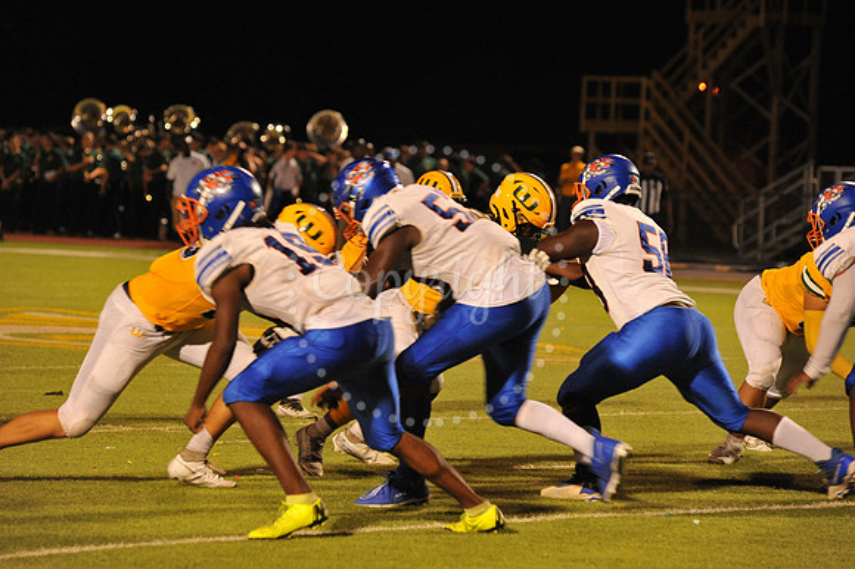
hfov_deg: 10.3
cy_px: 284
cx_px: 428
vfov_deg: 6.9
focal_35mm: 200
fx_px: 4747
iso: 3200
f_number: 5.6
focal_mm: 200
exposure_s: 1/160
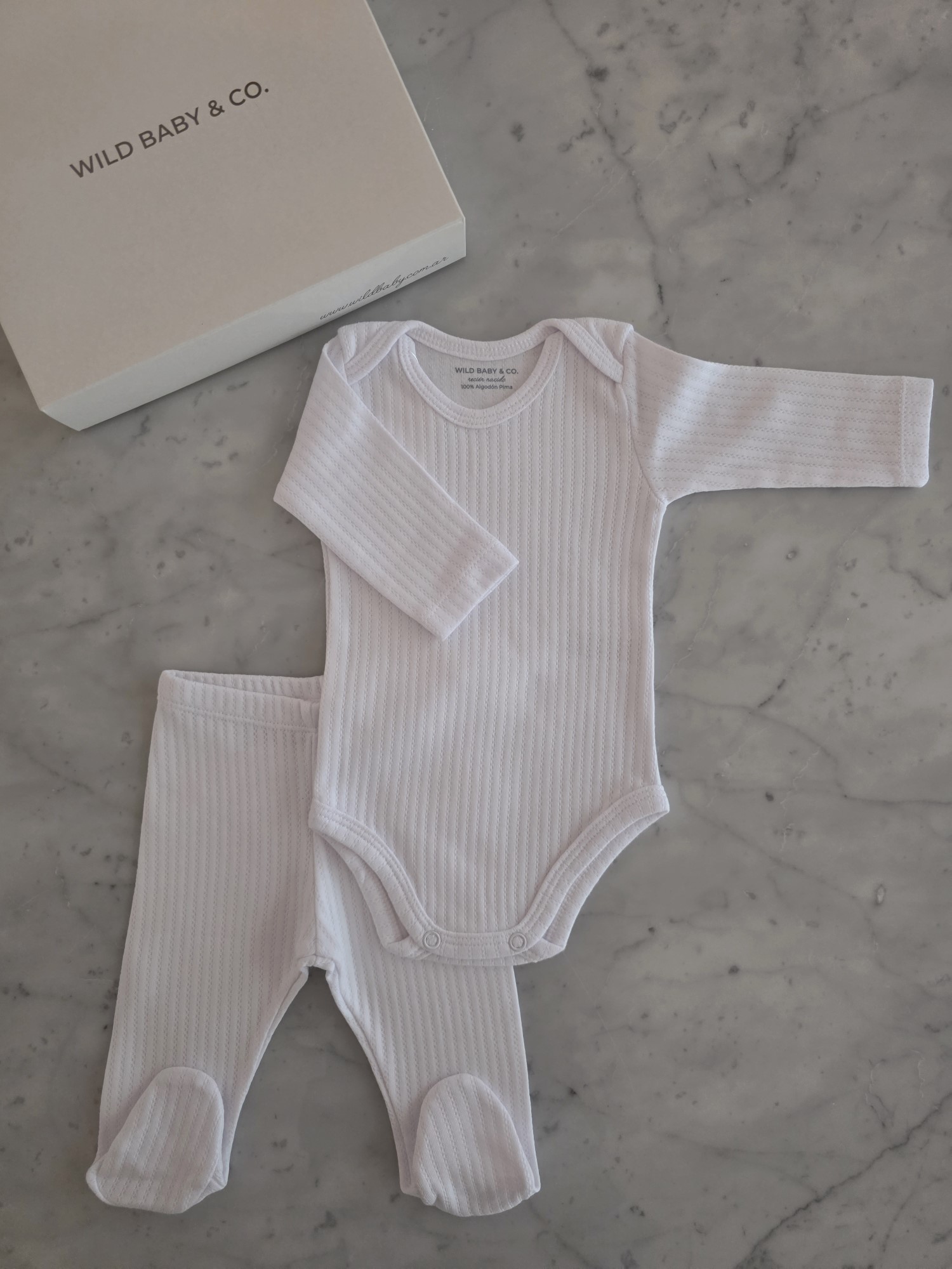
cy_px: 634
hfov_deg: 58.9
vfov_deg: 73.9
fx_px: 843
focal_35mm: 23
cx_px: 476
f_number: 1.7
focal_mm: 6.3
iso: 1250
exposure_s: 1/101
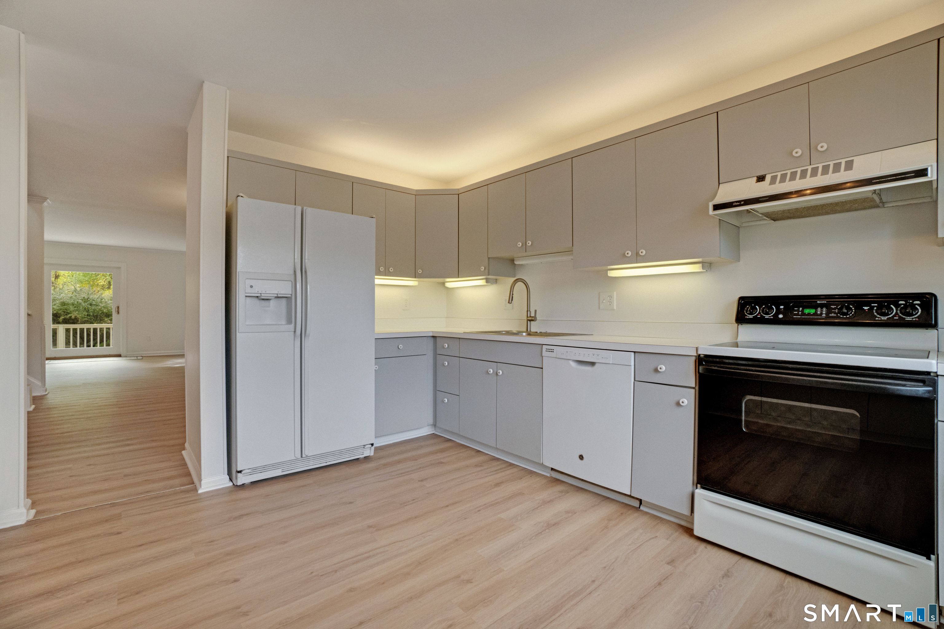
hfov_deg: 100.4
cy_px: 314
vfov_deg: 77.3
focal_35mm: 15
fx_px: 393
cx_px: 472
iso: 1600
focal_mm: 10
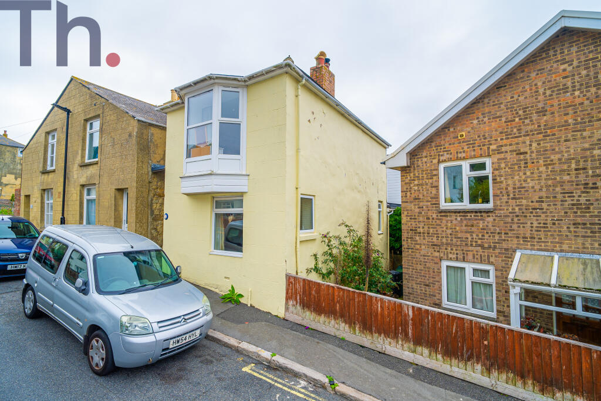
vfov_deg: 73.8
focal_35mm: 16
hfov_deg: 96.7
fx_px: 267
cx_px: 300
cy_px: 200
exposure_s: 1/200
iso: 80
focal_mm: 16
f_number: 4.5
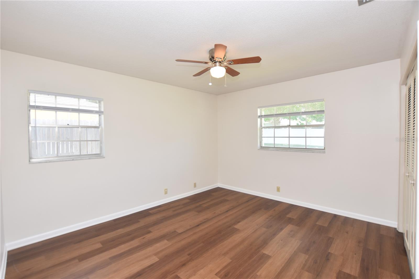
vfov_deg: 77.3
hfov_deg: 100.4
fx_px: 175
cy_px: 140
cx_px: 210
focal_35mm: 15
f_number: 4.5
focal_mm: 10
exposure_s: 1/80
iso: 200
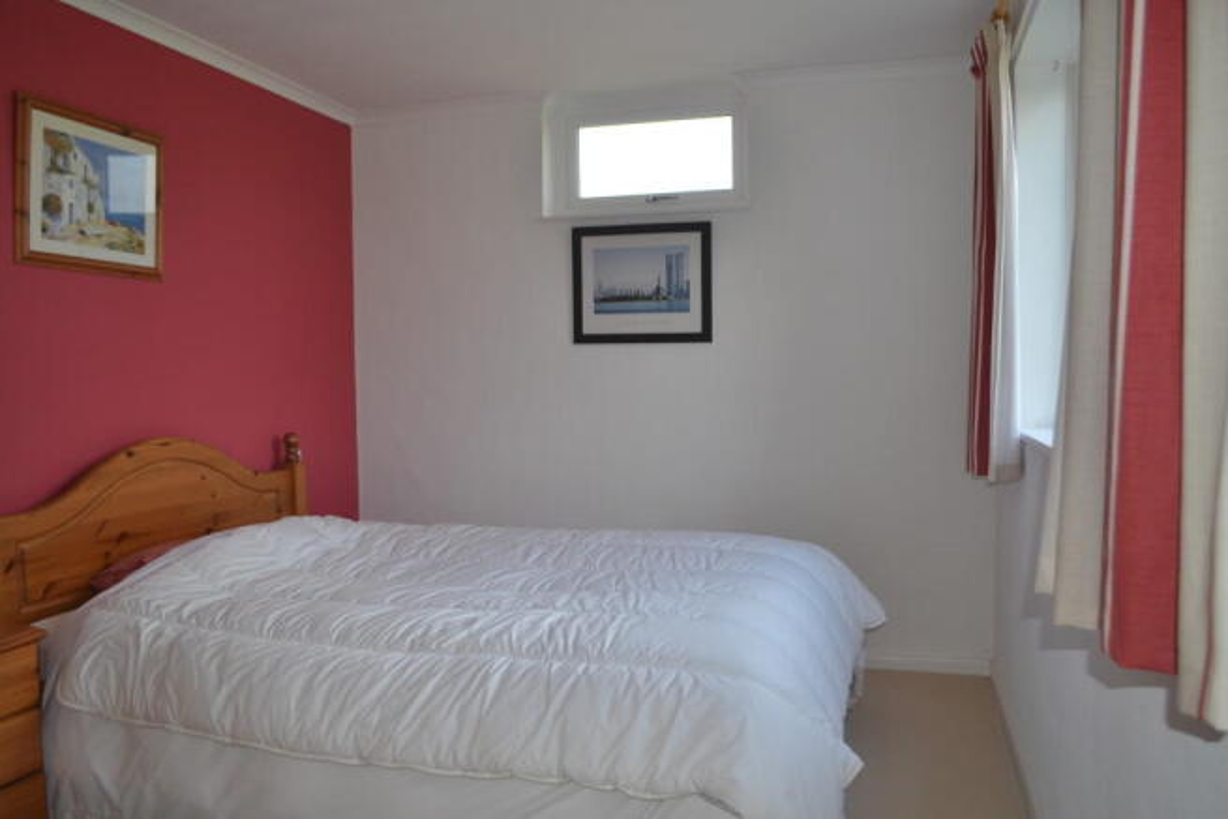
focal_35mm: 27
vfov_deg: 48.0
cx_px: 614
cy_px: 410
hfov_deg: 67.4
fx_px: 921
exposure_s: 1/125
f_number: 4
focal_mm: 18
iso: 160
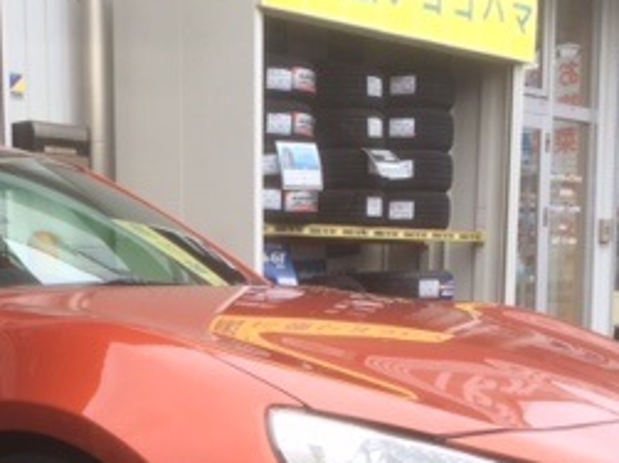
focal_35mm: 74
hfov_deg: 25.6
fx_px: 1323
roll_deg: +1.3
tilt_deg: -12.3
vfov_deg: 18.9
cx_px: 72
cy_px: 534
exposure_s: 1/419
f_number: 2.2
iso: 32
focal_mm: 4.15
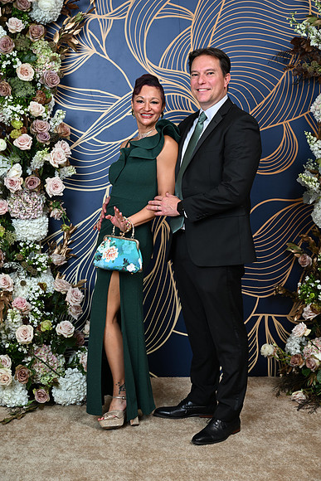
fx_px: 802
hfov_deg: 22.6
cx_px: 160
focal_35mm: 60
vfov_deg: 33.4
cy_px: 240
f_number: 5.6
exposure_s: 1/125
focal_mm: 60
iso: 125
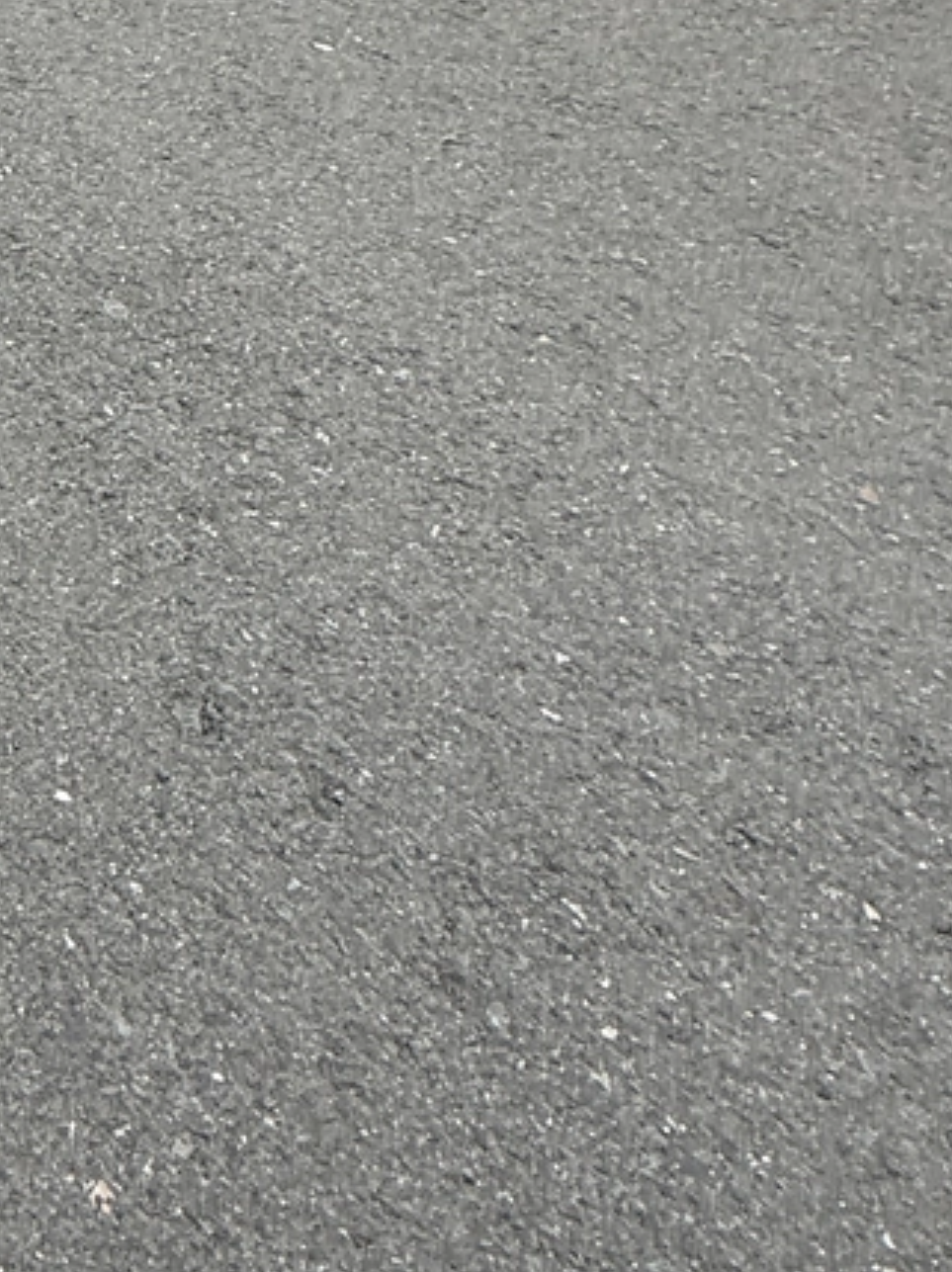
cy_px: 9
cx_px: -310
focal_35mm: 49
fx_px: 1799
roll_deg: -5.8
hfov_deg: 25.3
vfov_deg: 35.4
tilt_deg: -21.4
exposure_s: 1/233
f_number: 2.2
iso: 64
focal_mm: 2.22
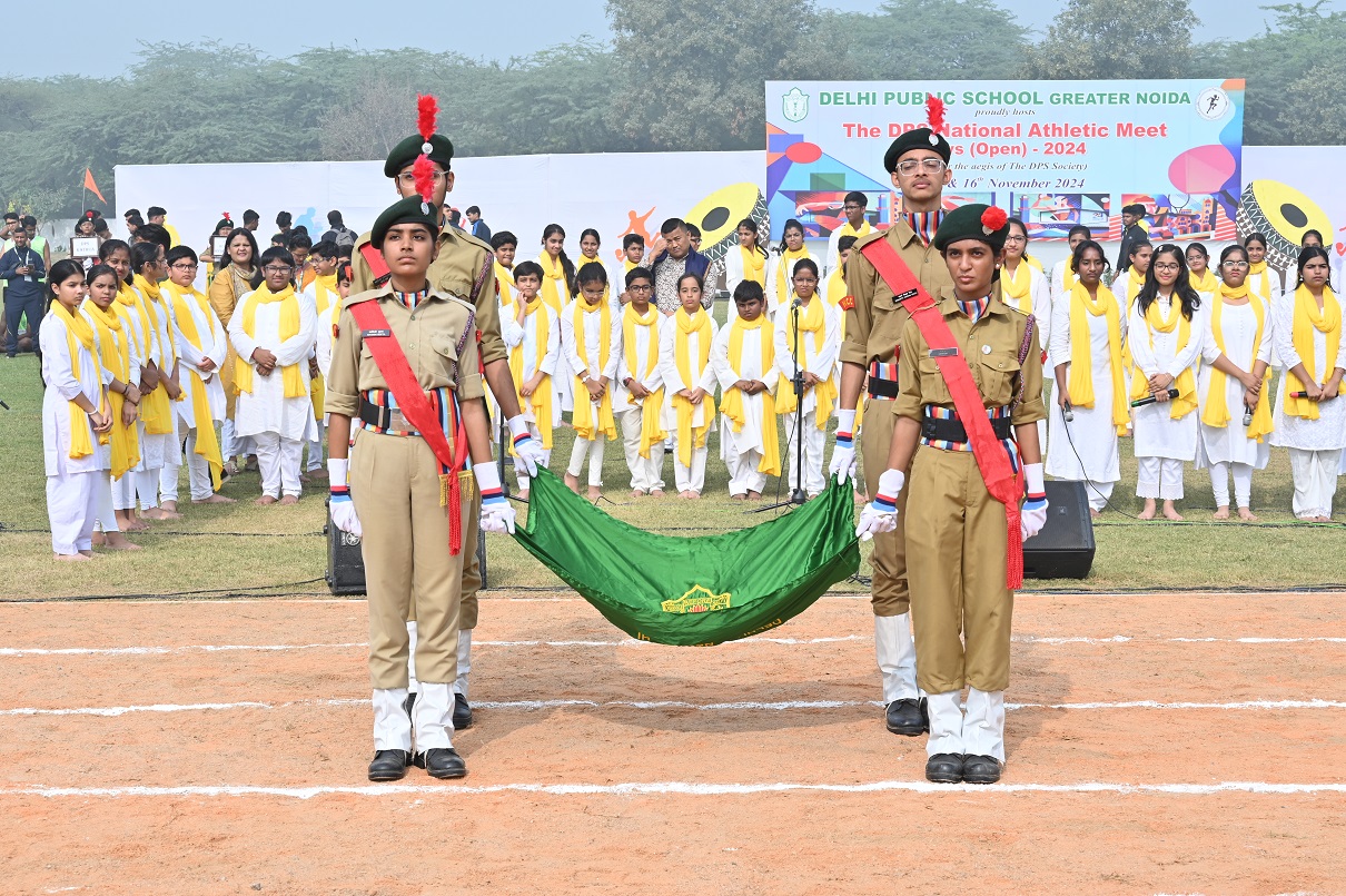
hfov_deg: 32.4
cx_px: 673
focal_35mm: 62
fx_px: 2316
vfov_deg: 21.9
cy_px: 448
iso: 200
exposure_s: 1/160
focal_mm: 62
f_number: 13
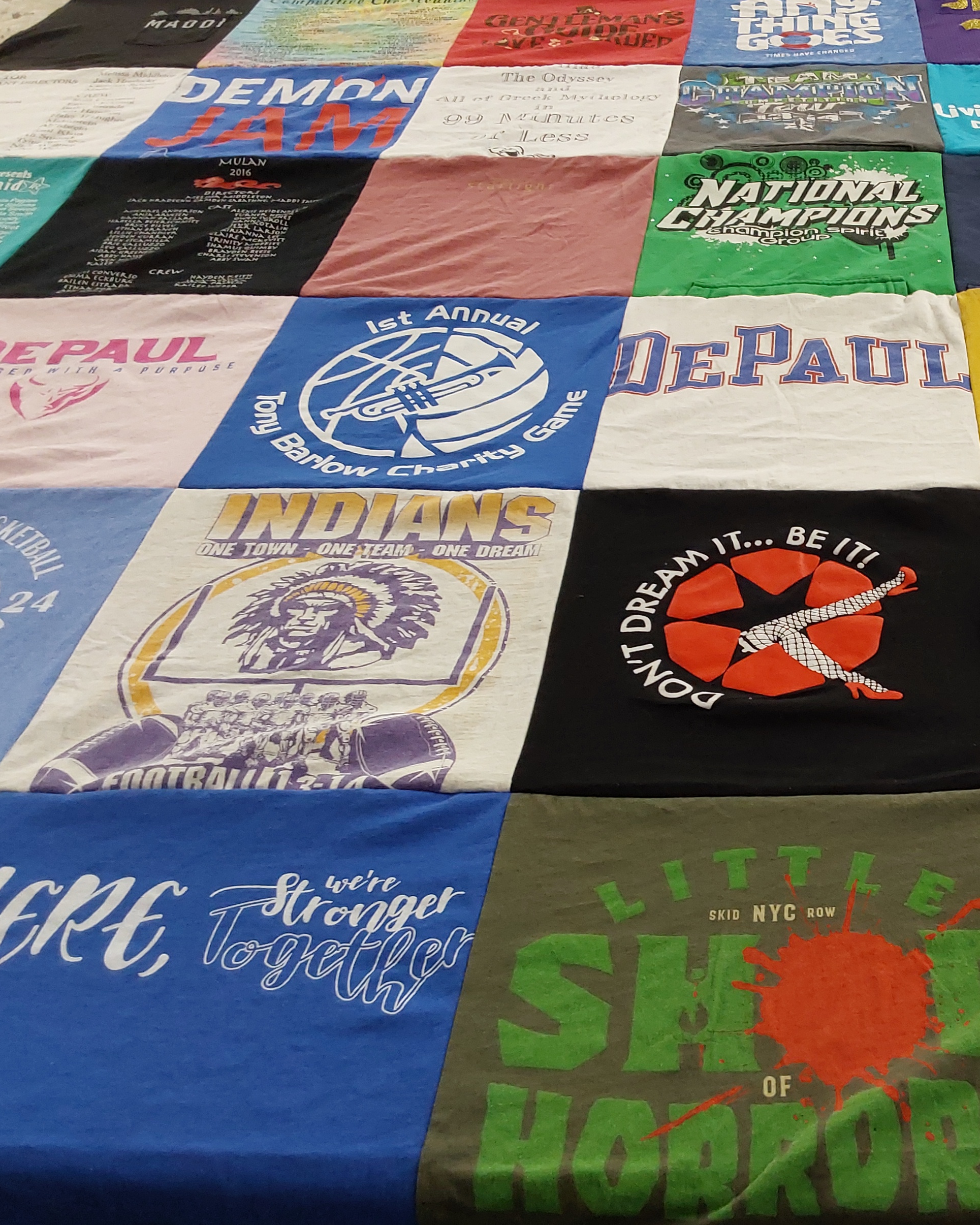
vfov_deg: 49.1
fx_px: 1341
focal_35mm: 37
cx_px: 793
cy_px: 605
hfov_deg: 38.5
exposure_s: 1/50
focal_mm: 2.91
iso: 100
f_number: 1.9
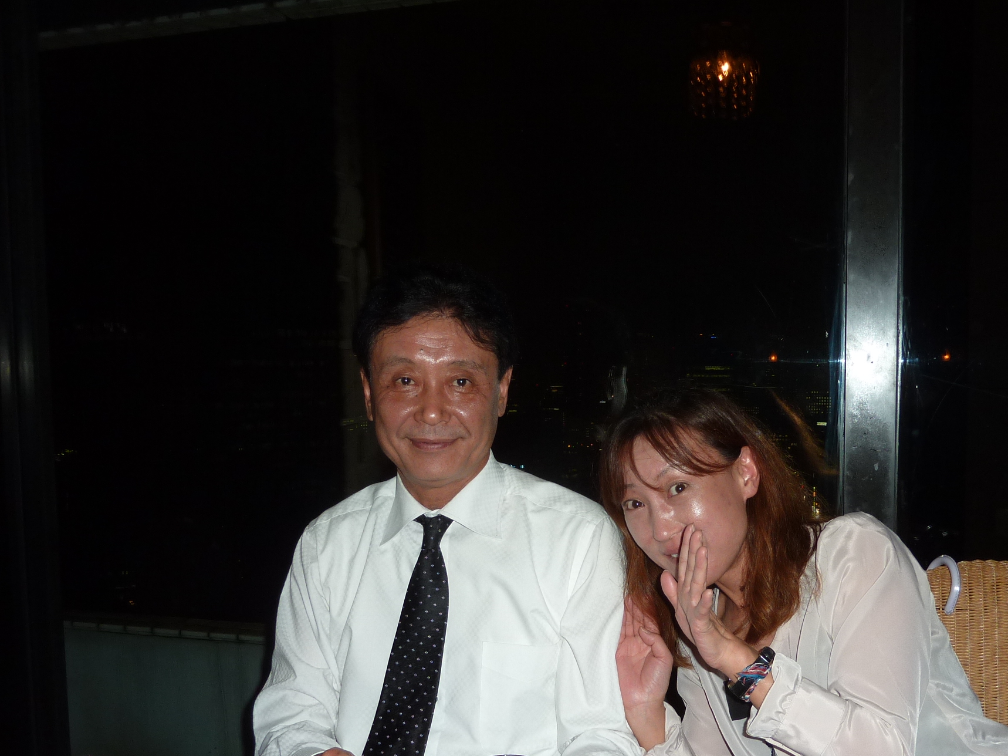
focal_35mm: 31
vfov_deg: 45.3
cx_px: 596
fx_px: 903
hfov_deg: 58.0
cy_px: 436
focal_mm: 4.1
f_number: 3.3
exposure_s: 1/30
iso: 100
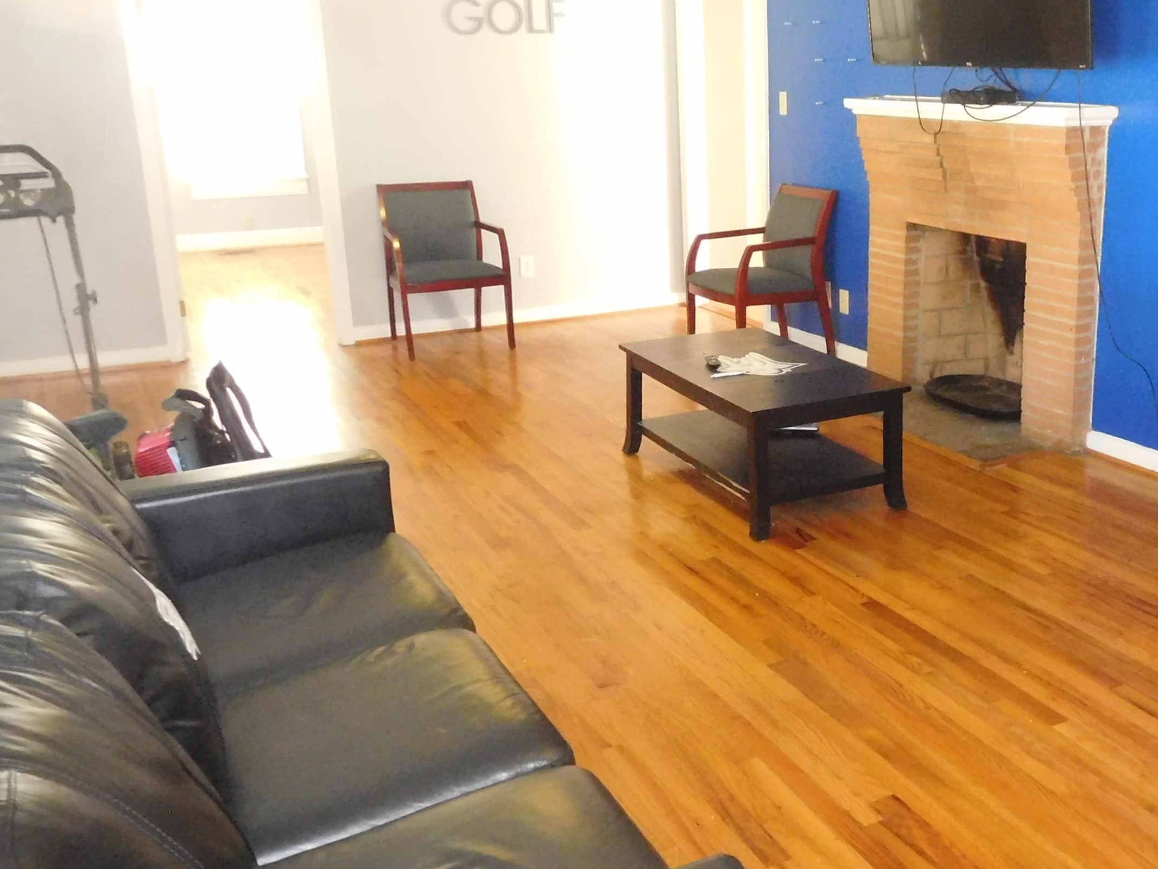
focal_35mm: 36
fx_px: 1204
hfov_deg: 50.1
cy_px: 413
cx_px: 803
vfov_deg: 39.7
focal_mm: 4.5
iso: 1250
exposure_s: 1/30
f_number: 3.4
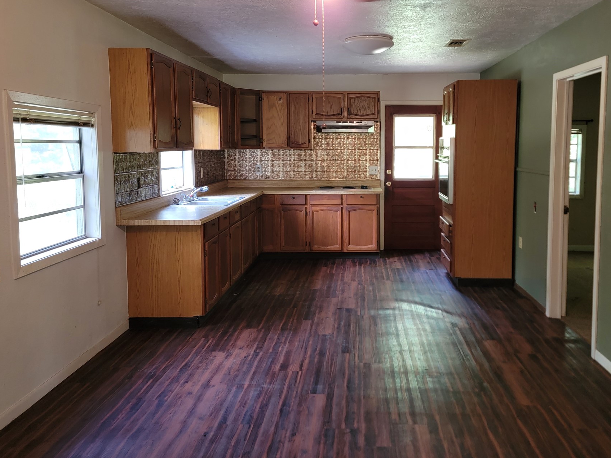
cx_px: 339
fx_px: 512
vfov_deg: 48.0
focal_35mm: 29
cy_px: 188
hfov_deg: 61.5
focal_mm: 6.7
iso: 320
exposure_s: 1/40
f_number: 1.8
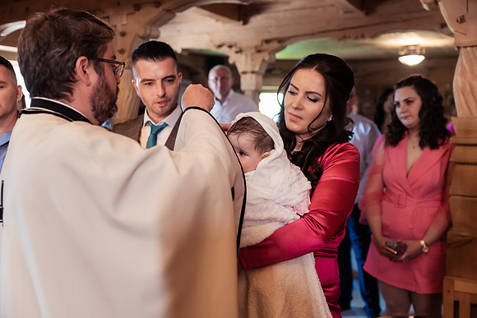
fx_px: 504
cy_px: 159
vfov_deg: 35.1
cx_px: 238
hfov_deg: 50.7
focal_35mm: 38
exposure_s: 1/125
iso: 1600
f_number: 2.8
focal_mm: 38
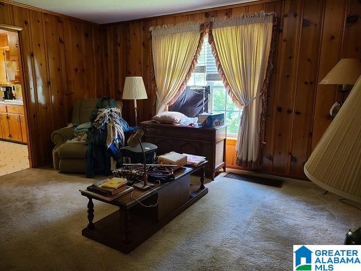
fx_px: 271
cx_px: 180
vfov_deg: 53.1
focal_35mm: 26
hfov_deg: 67.3
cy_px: 136
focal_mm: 5.4
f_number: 1.8
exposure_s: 1/60
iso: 200
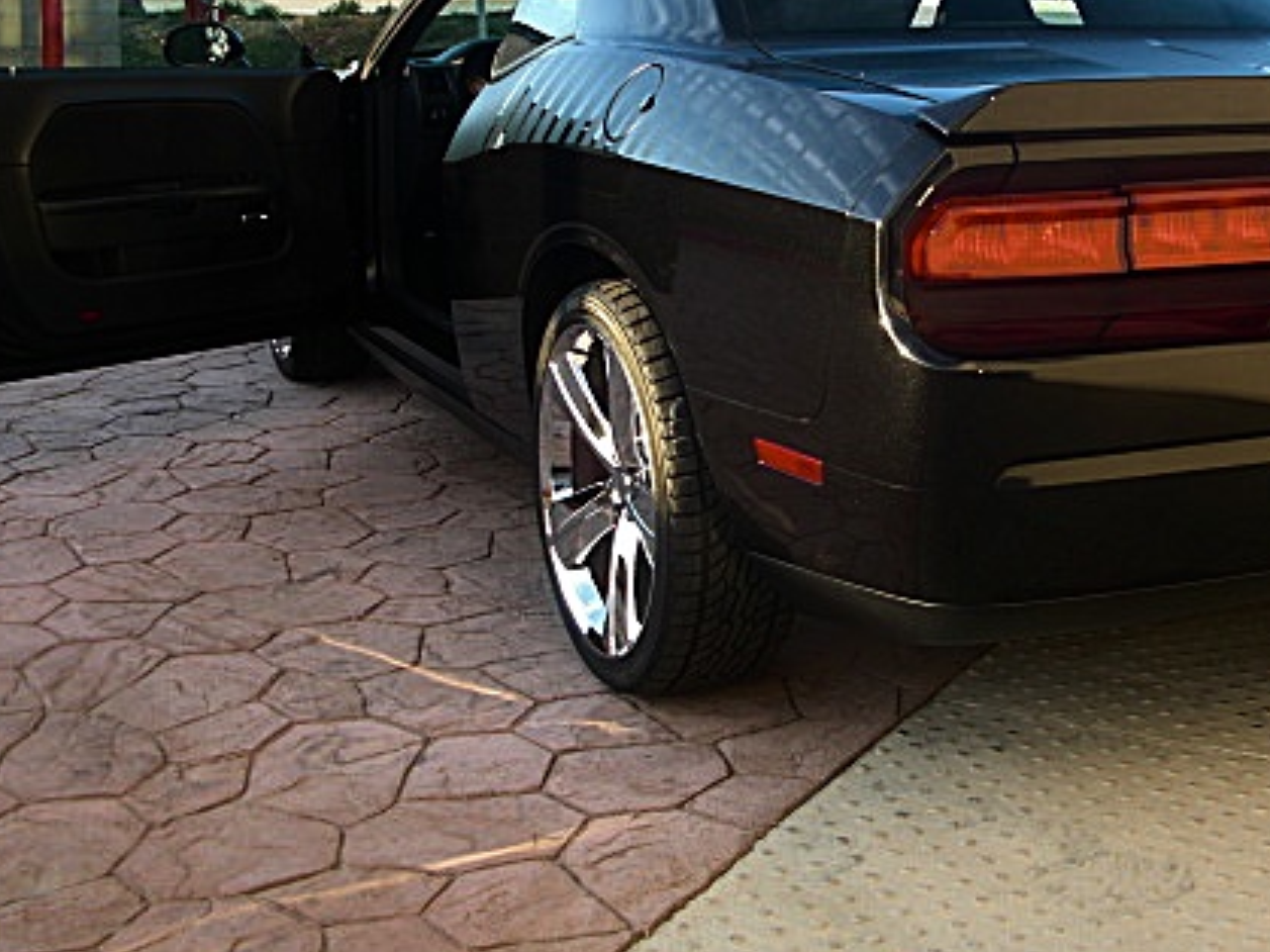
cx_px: 831
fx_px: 2017
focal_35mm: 55
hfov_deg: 34.7
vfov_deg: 26.4
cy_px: 337
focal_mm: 6.3
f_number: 2.8
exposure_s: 1/100
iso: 50
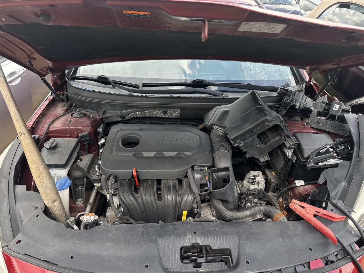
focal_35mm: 24
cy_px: 136
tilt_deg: -32.7
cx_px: 182
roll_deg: -1.5
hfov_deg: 71.6
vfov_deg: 56.8
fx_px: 252
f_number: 1.78
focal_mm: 6.86
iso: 80
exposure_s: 1/246
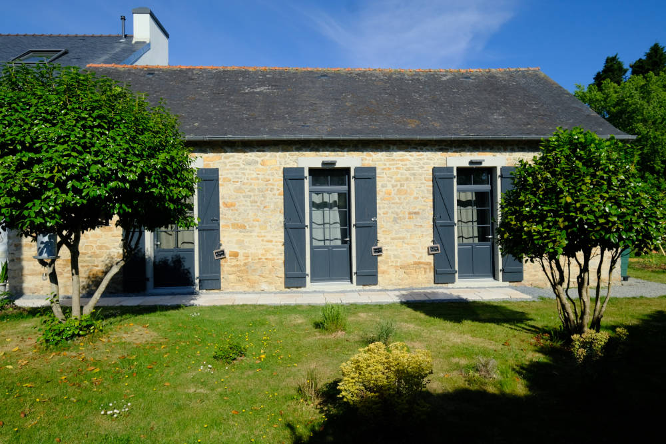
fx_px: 389
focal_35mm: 21
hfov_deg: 81.2
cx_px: 333
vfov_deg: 59.5
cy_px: 222
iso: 800
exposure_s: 1/1500
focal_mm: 13.8
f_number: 8
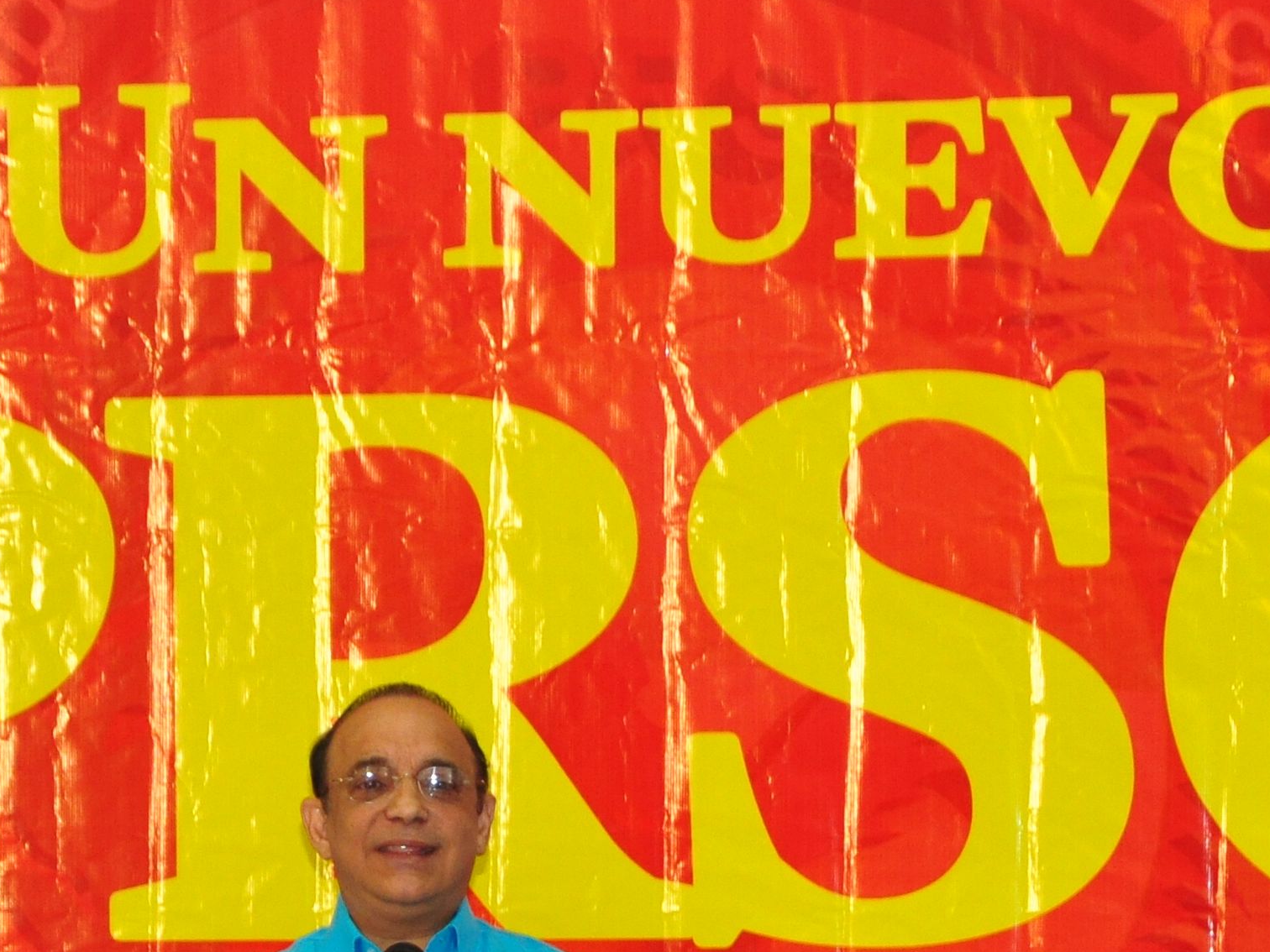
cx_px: 461
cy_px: 1095
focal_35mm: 306
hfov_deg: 6.5
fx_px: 11240
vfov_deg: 4.8
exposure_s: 1/30
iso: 800
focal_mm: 75
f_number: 5.3
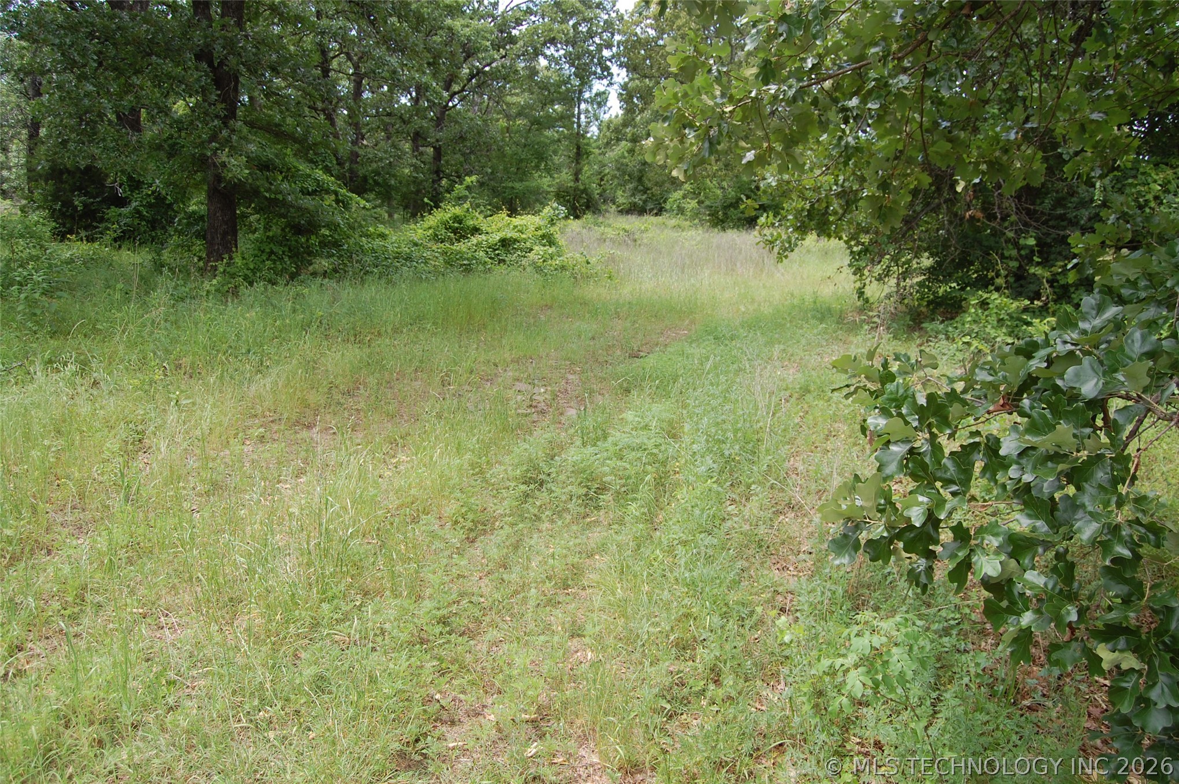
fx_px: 883
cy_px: 392
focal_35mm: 27
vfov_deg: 47.8
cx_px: 590
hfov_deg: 67.4
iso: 200
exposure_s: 1/160
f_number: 6.3
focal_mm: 18
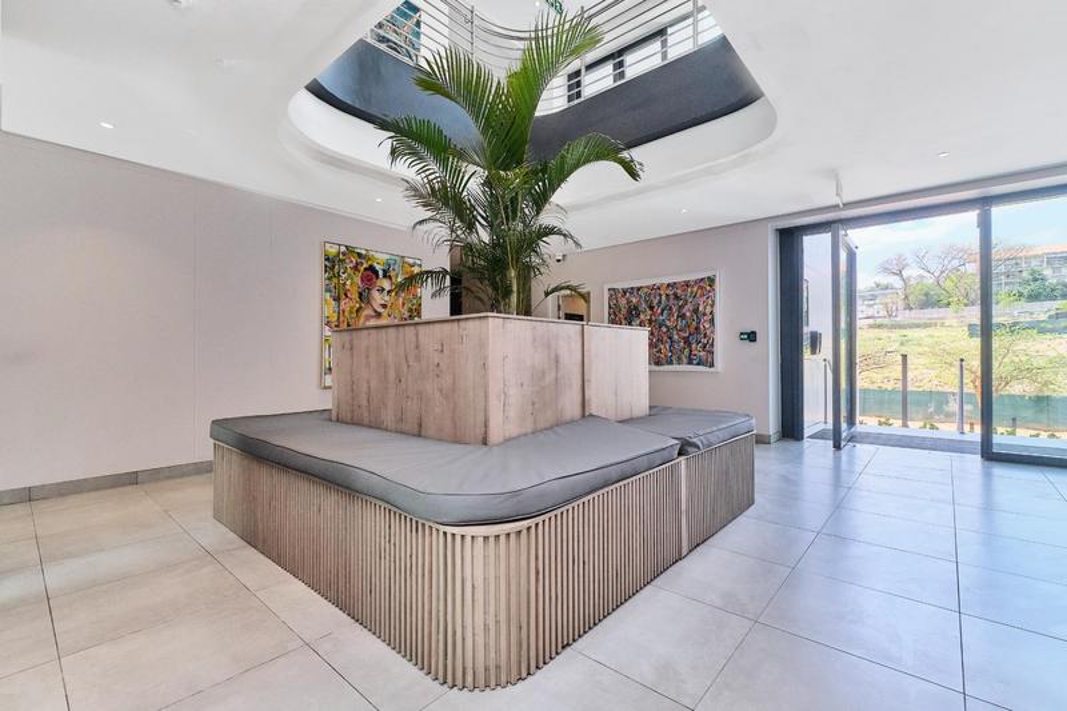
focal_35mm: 15
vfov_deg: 77.3
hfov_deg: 100.4
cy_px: 356
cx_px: 534
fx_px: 444
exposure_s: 1/100
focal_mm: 10
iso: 800
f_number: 8
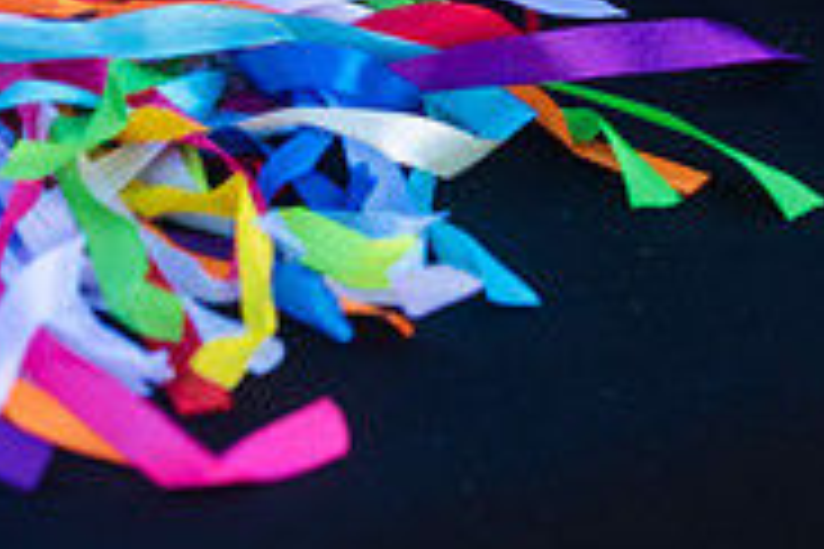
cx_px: 356
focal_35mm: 222
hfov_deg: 9.3
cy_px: -227
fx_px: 5081
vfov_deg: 6.1
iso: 160
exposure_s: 1/1250
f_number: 3.5
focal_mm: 70
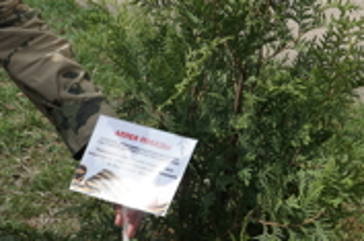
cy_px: 43
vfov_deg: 11.8
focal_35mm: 115
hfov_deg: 17.8
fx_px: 1160
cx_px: 199
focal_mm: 18
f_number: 7.1
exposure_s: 1/250
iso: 100
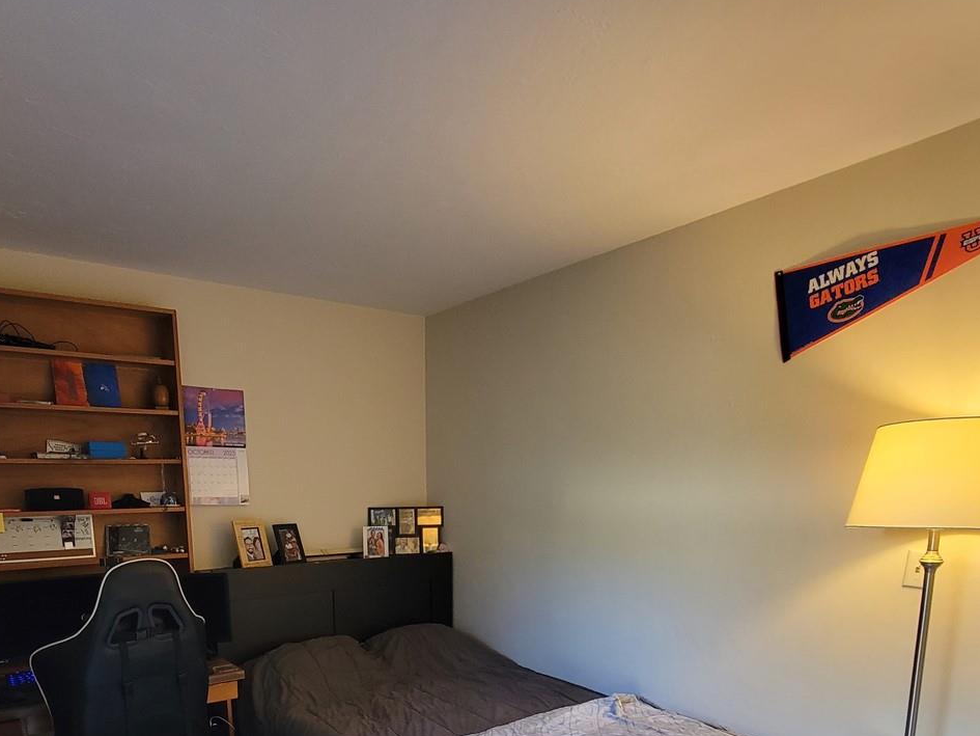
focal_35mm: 22
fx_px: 623
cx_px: 387
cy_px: 608
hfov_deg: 75.4
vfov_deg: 55.9
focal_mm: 2.2
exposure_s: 1/60
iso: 320
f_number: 2.2
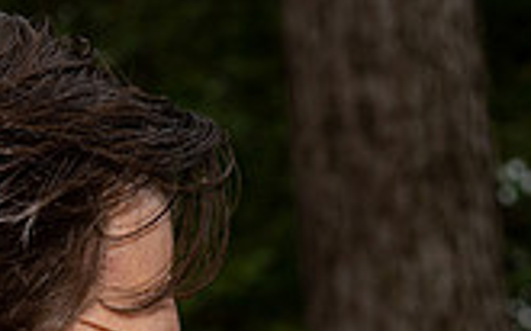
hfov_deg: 10.5
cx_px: 322
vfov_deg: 6.5
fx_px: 2893
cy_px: 463
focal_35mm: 200
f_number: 6.3
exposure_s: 1/250
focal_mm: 56
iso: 320
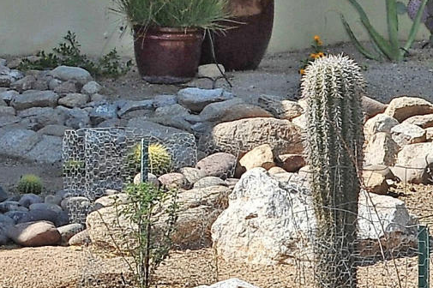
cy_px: -339
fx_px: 2500
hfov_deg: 9.3
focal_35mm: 208
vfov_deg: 6.4
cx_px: -395
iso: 320
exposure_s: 1/320
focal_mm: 35
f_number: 13
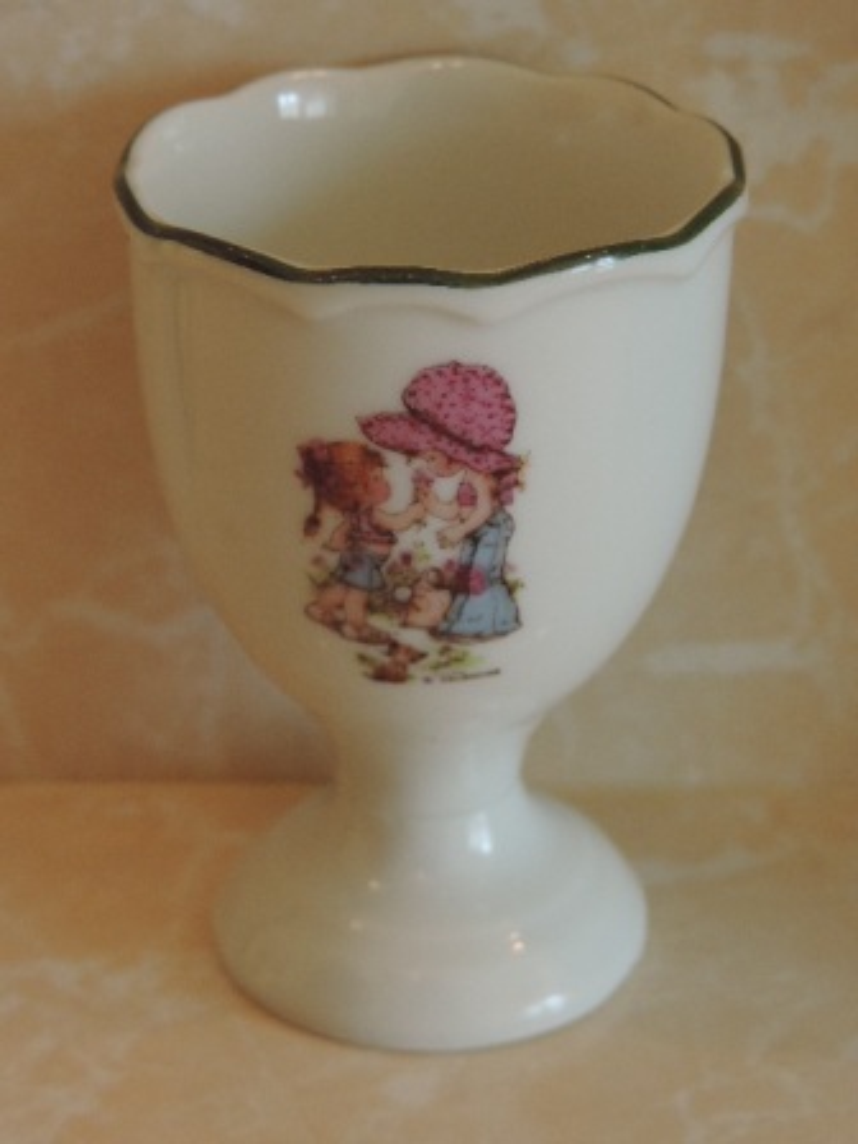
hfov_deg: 16.4
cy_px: 572
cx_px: 429
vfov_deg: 21.8
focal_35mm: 90
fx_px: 2974
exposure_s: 1/100
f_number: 4.1
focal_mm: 16
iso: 320
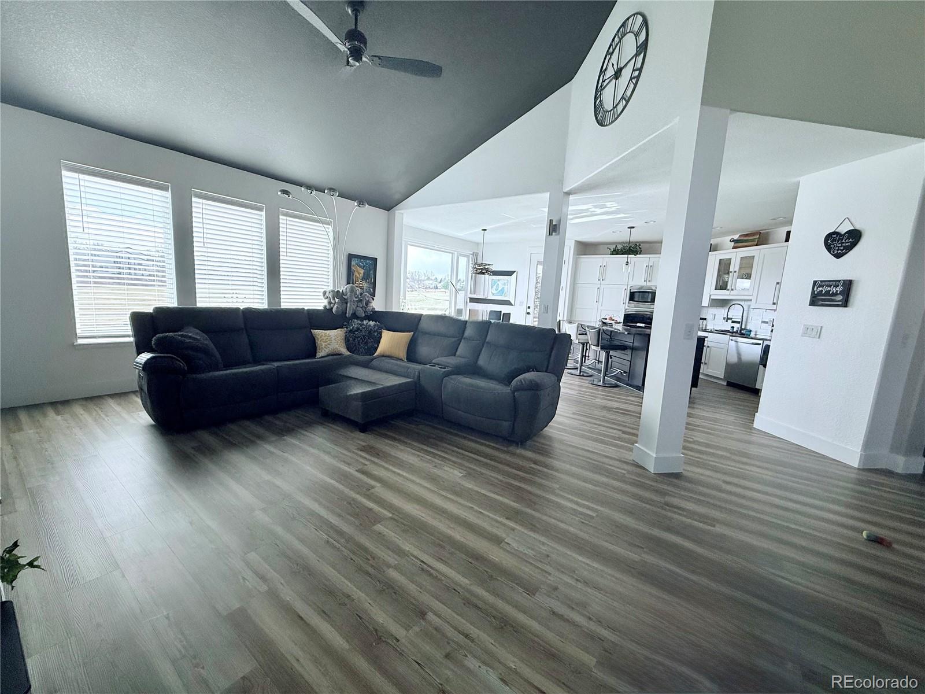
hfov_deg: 102.1
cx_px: 462
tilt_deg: -7.7
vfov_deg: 85.7
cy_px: 347
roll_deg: -3.1
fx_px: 374
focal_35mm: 14
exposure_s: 1/388
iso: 50
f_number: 2.2
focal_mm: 2.22
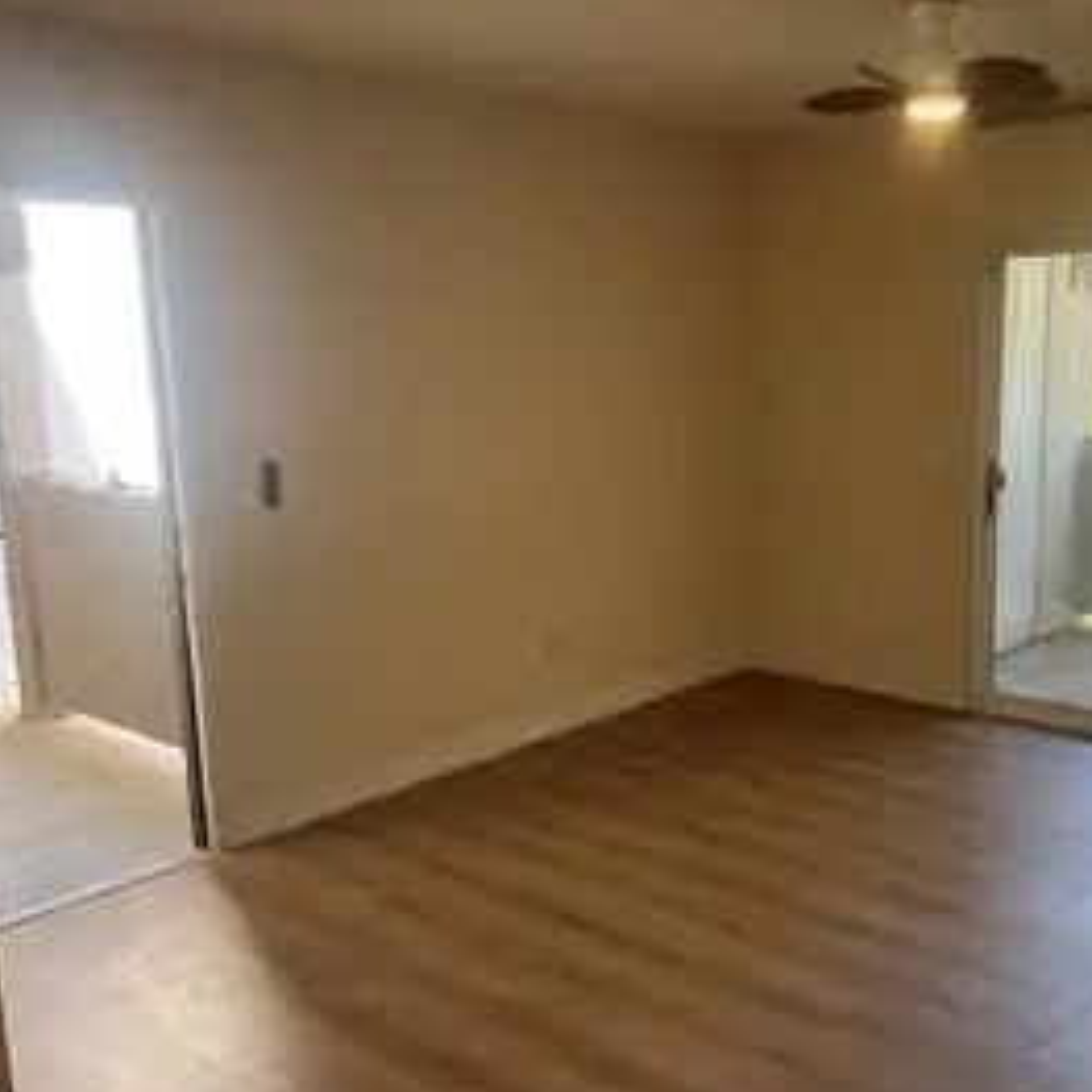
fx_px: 1249
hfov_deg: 46.3
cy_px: 573
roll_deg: +0.6
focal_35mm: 35
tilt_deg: -12.1
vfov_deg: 47.2
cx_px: 752
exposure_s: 1/120
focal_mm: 5.7
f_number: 1.5
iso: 100
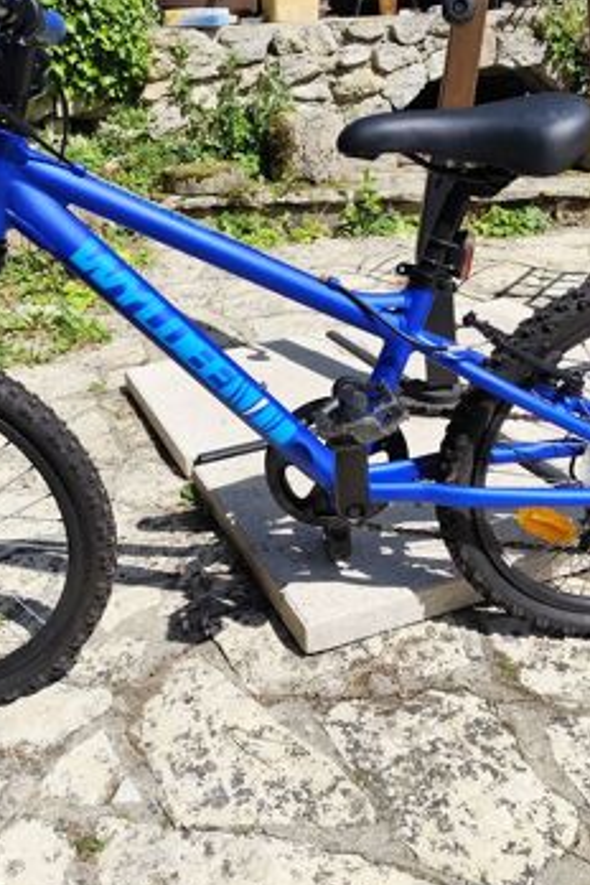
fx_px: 811
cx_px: 270
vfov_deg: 57.2
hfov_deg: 39.9
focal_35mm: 33
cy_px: 442
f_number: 1.65
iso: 50
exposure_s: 1/1208
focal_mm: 6.19
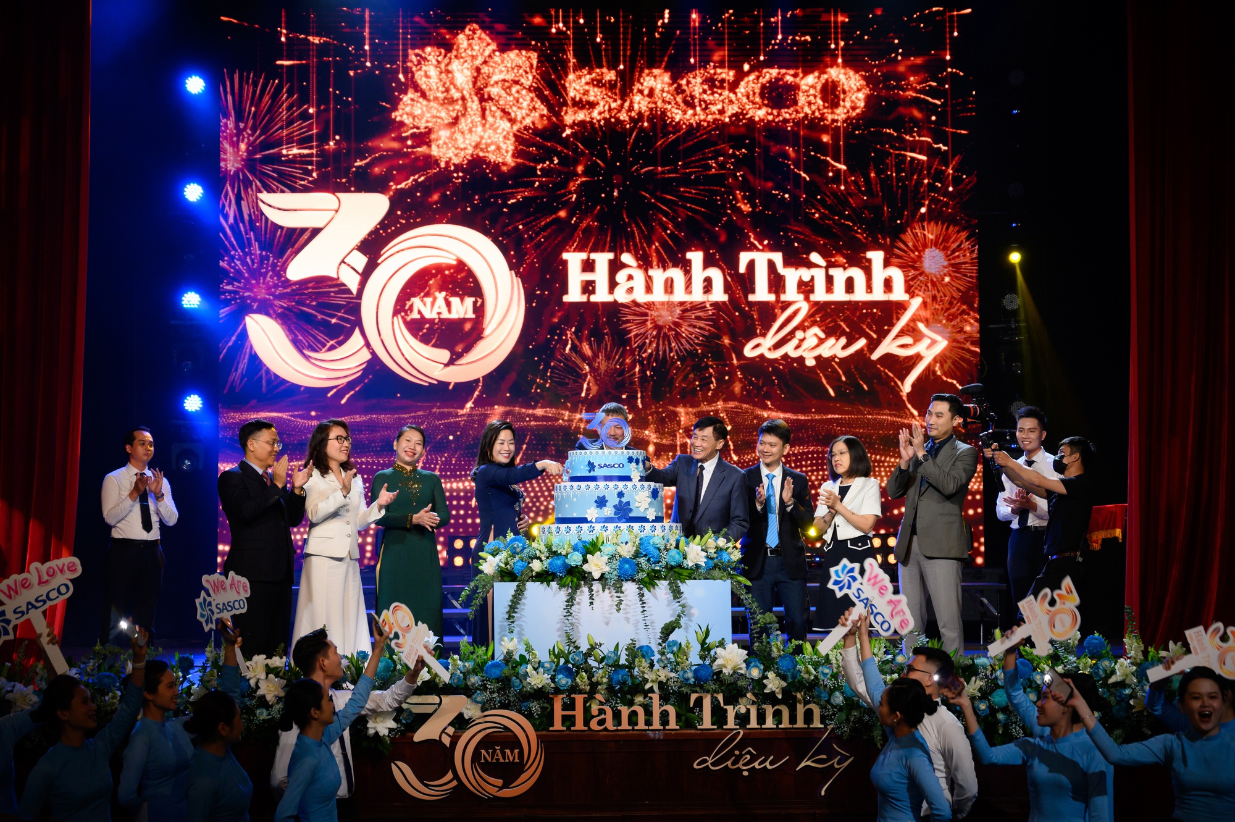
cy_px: 411
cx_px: 618
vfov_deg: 22.2
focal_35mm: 61
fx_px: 2091
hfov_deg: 32.9
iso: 1600
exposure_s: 1/200
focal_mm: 61
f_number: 5
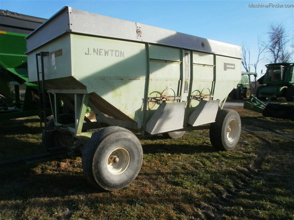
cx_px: 147
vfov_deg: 53.1
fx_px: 221
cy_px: 110
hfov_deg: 67.3
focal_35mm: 26
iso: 100
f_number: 2.6
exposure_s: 1/1000
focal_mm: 4.65
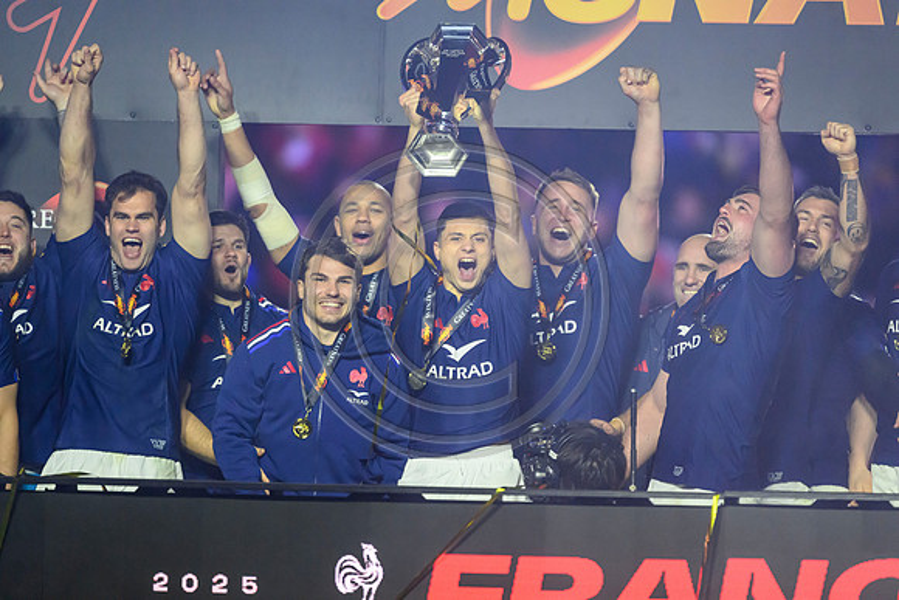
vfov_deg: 2.5
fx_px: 13987
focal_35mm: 560
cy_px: 300
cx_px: 450
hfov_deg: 3.7
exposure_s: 1/640
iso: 10000
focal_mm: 560
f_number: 4
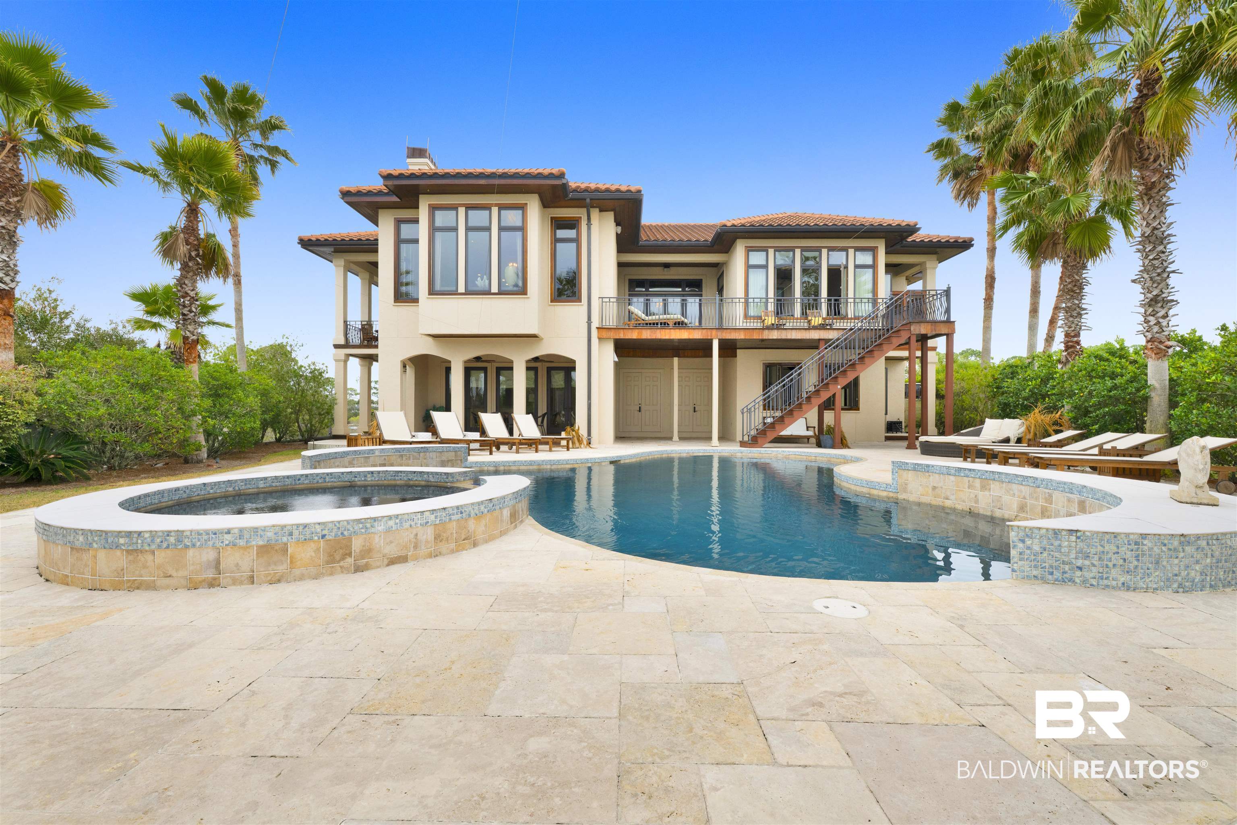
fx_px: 533
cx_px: 618
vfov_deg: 75.5
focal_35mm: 16
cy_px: 412
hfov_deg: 98.5
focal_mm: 15.5
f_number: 11
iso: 400
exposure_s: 1/125
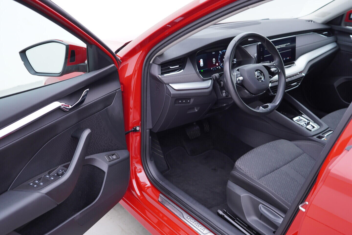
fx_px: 352
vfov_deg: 36.9
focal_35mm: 36
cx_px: 176
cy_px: 118
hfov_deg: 53.1
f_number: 2.8
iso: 160
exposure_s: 1/40
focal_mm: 24
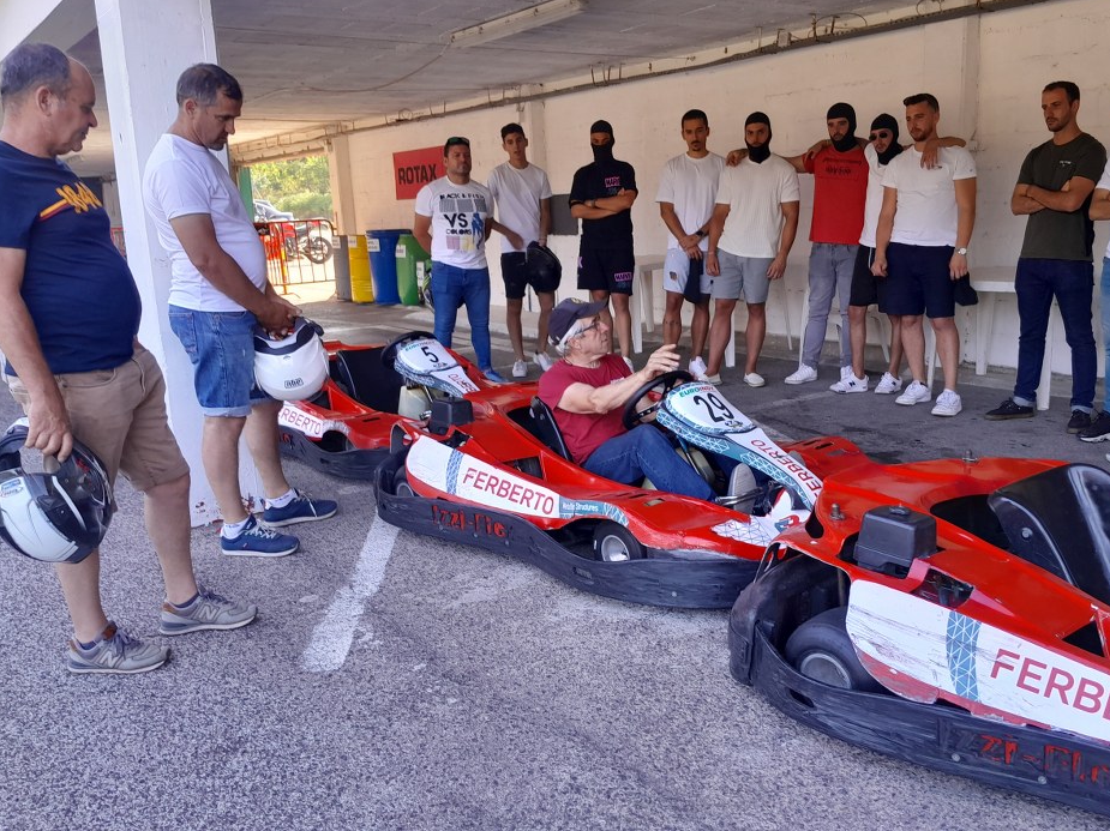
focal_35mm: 30
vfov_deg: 46.8
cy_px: 429
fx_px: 962
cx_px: 616
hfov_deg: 59.8
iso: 40
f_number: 1.8
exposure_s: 1/50
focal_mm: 3.98
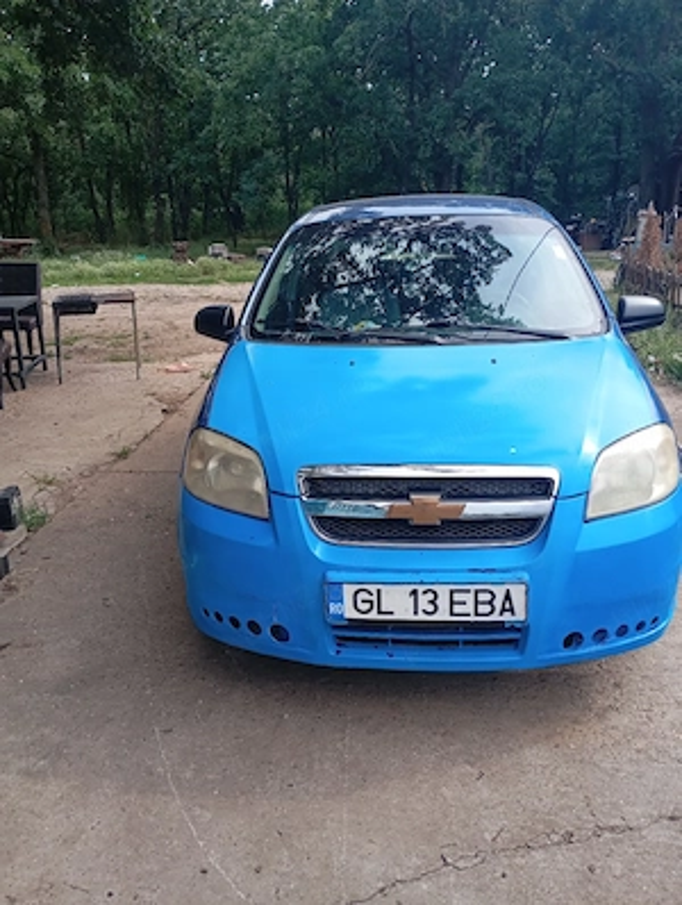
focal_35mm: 28
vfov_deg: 63.4
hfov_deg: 49.9
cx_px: 341
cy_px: 452
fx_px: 733
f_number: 1.8
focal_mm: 4.27
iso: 110
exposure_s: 1/370
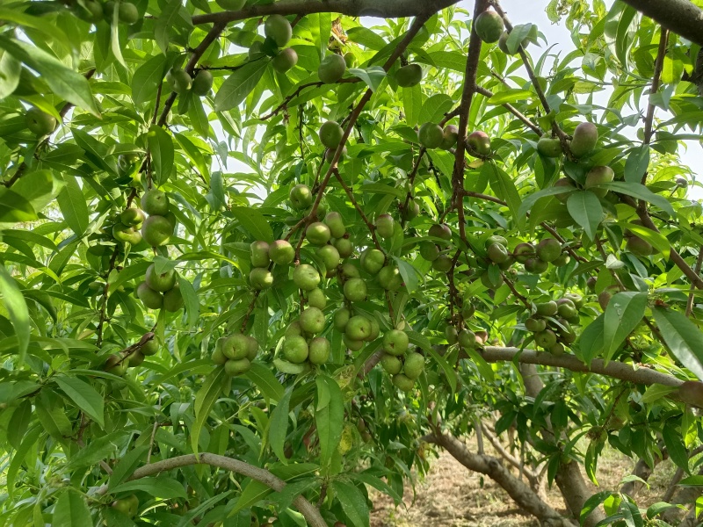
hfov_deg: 73.9
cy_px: 264
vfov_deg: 58.9
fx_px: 467
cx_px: 352
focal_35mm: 23
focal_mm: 5.59
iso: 259
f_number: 1.88
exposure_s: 1/100
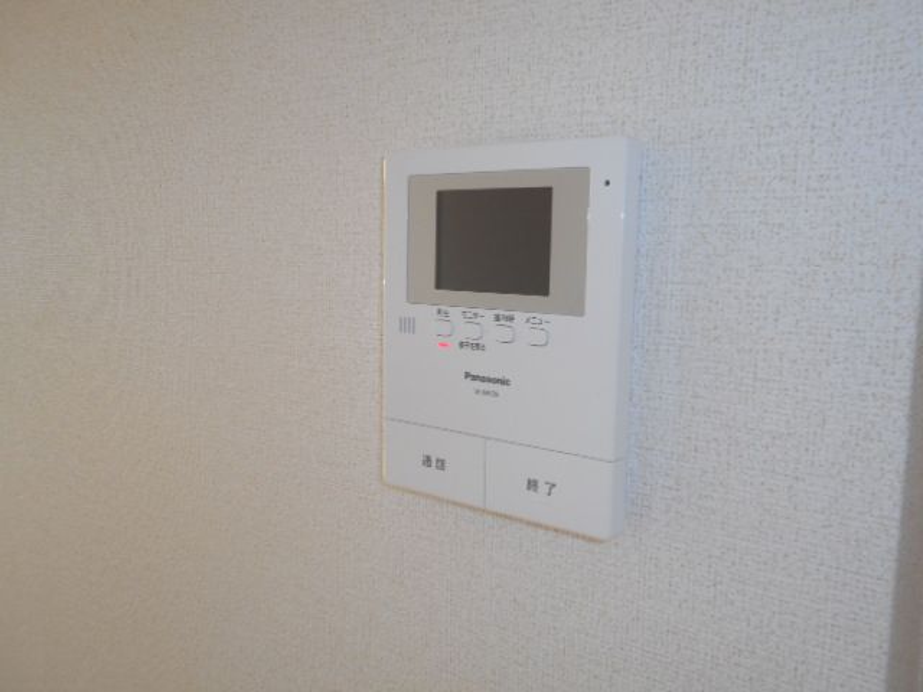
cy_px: 346
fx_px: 773
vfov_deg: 48.2
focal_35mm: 29
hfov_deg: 61.7
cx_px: 462
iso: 160
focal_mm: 5.2
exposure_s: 1/30
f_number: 4
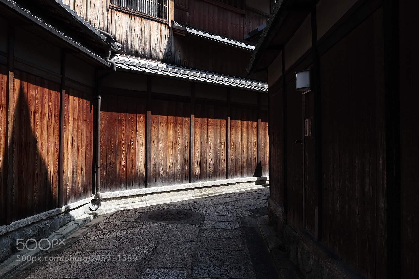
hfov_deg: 54.4
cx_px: 210
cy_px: 140
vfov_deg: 37.8
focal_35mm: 35
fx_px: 407
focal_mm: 23
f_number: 7.1
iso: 400
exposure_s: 1/180
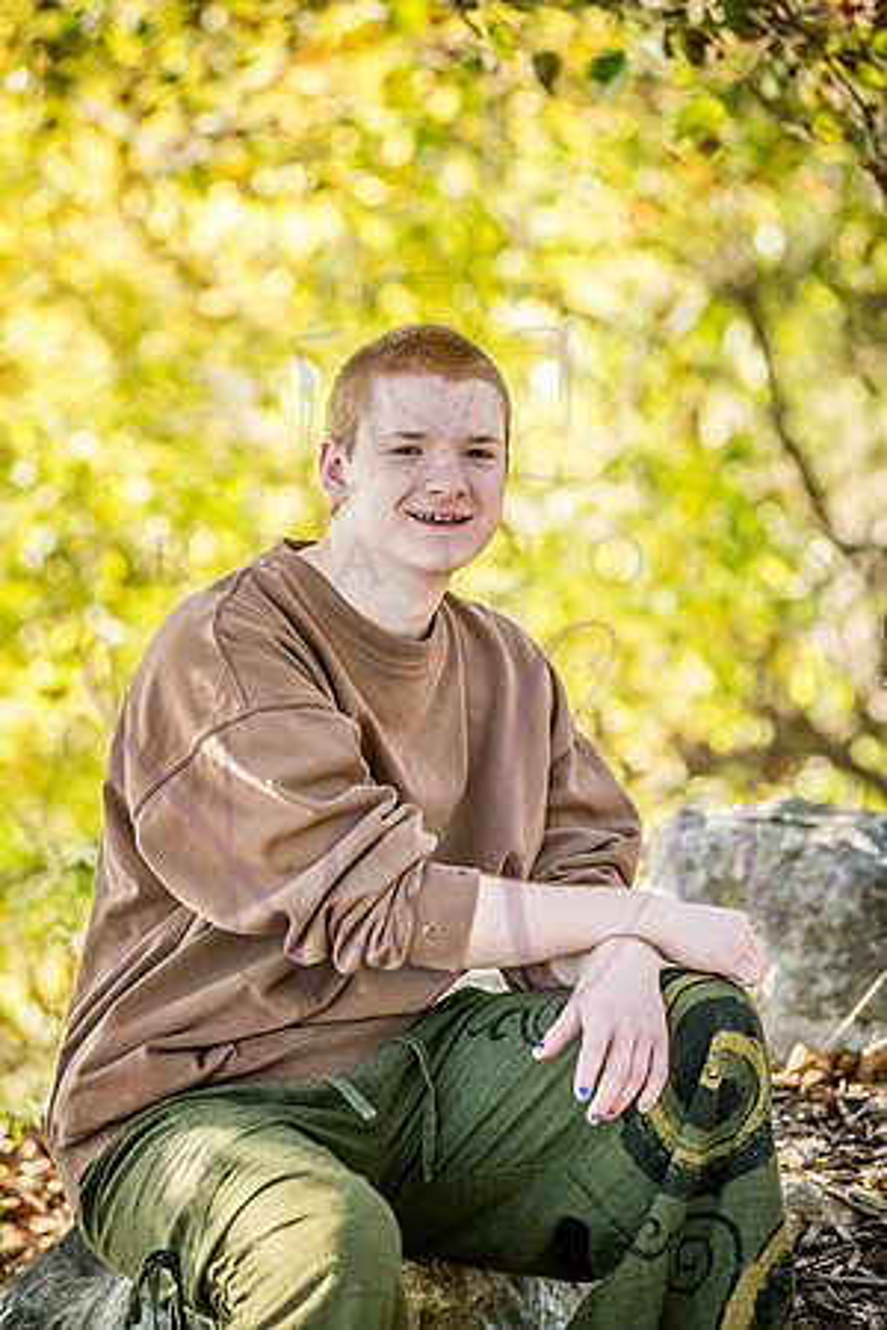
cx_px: 444
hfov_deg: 10.2
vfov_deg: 15.2
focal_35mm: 135
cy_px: 665
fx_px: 4989
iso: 400
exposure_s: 1/640
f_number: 4
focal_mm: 135
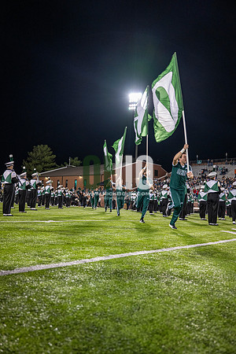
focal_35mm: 32
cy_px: 177
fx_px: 310
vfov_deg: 59.5
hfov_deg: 41.7
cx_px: 118
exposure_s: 1/500
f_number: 3.2
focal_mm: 31.5
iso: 1250
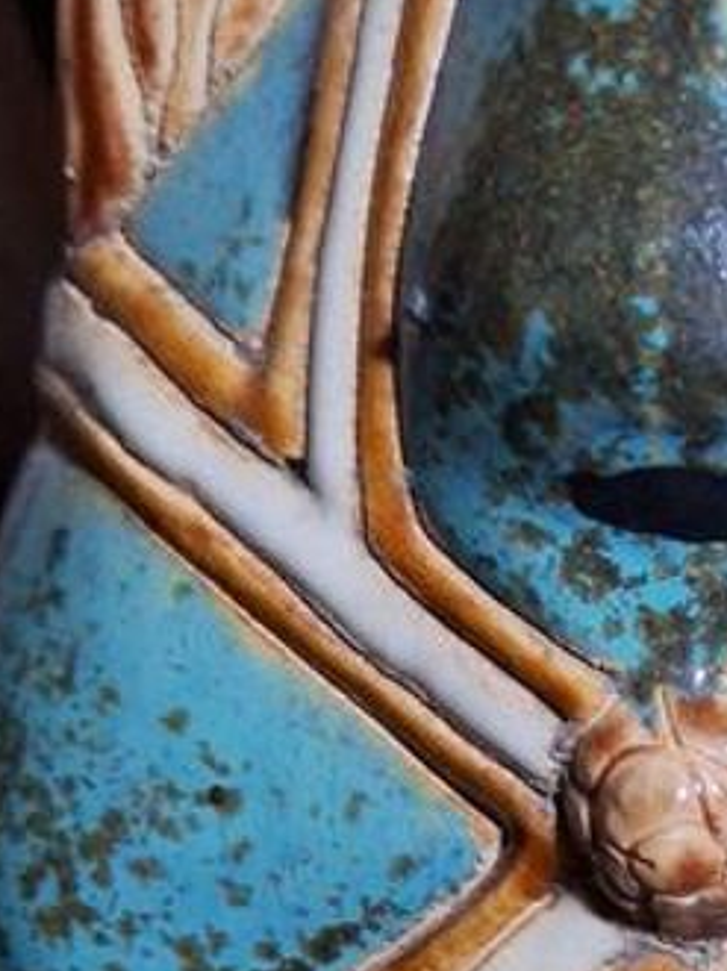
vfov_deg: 20.1
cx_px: 1216
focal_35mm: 93
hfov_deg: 14.4
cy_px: 1078
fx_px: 2608
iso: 1000
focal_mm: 5.54
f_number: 1.8
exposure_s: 1/20
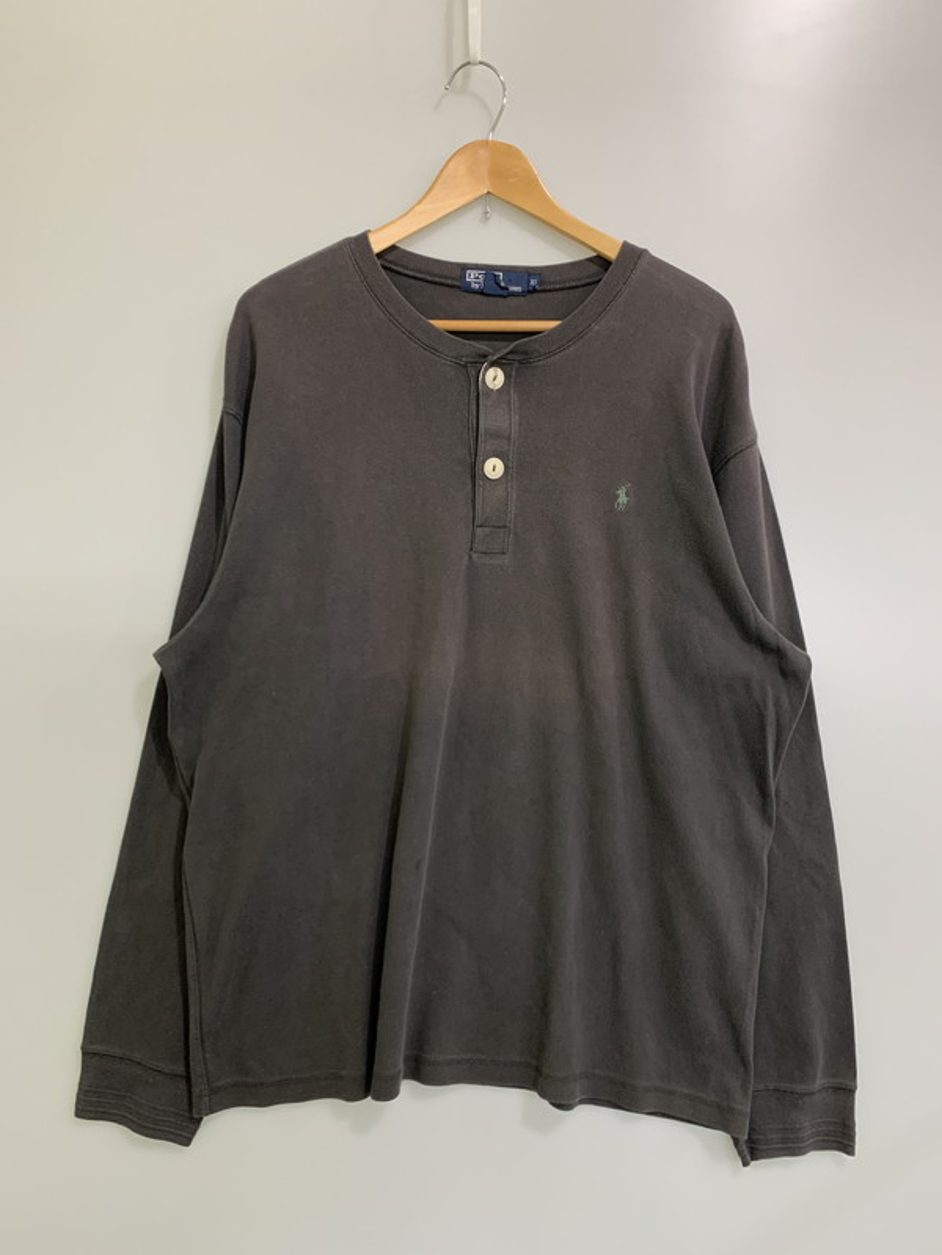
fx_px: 943
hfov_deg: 53.1
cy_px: 628
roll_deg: -0.6
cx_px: 471
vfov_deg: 67.3
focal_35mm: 26
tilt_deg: -21.9
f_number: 1.8
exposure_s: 1/50
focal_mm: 4.25
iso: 160
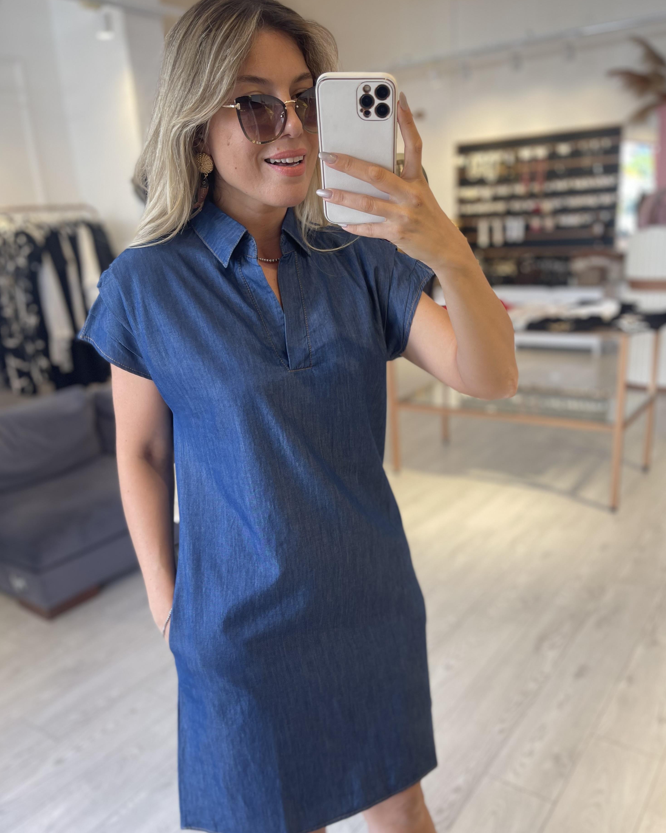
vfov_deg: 62.1
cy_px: 446
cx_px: 343
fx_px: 690
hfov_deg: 51.5
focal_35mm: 28
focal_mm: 5.1
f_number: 1.6
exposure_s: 1/100
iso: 40
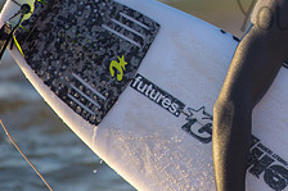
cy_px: 1
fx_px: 10368
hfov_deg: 1.6
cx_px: 368
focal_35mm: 1297
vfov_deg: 1.1
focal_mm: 500
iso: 720
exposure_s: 1/2000
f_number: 5.6
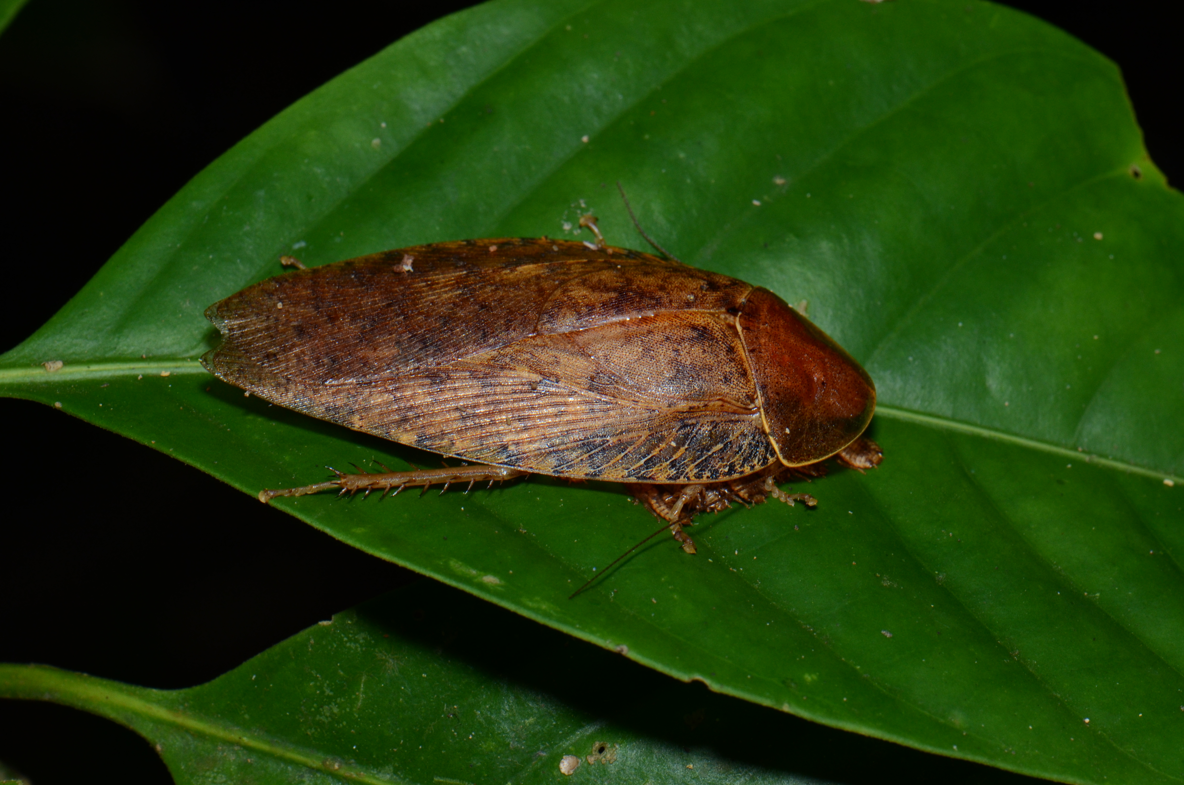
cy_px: 392
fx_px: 5169
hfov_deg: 13.1
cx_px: 592
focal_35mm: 158
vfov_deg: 8.7
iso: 500
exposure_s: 1/200
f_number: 20
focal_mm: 105
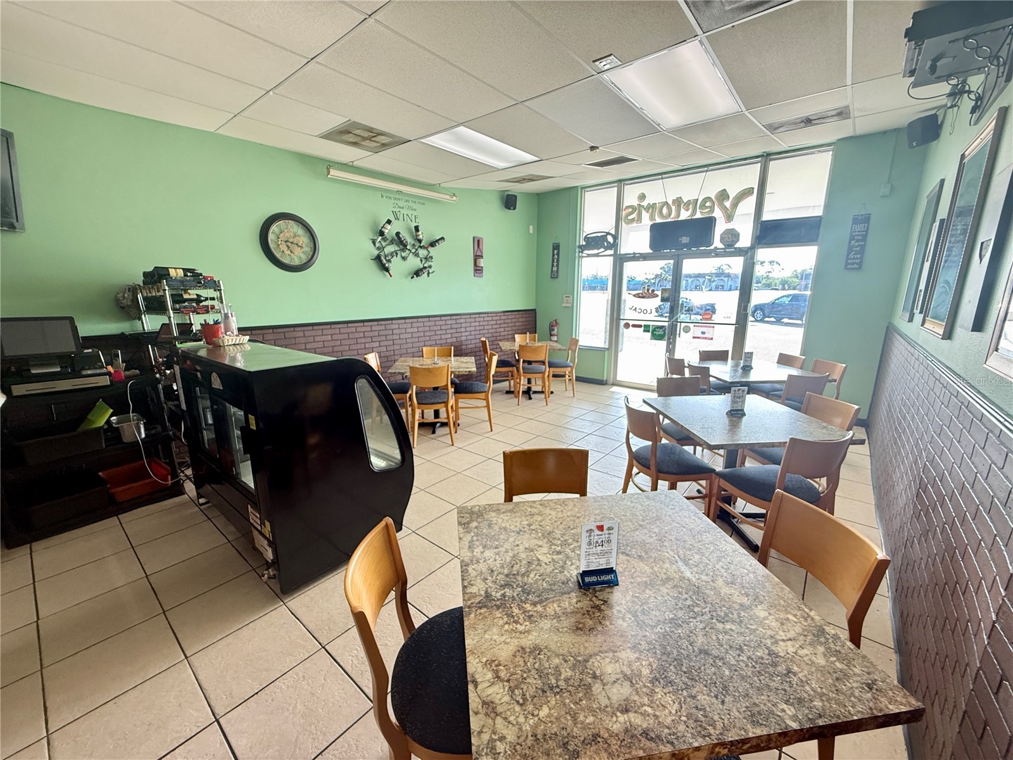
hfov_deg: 102.1
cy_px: 380
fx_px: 410
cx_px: 506
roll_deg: +2.4
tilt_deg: -9.8
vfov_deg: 85.7
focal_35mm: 14
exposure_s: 1/120
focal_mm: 2.22
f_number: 2.2
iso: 250
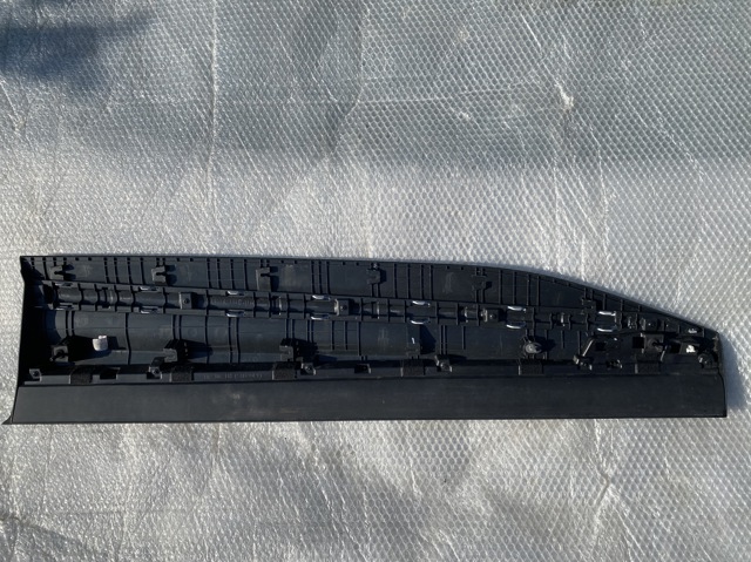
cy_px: 281
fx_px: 564
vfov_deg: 53.0
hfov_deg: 67.3
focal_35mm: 26
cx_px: 376
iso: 32
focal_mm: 4.25
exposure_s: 1/3497
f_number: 1.8
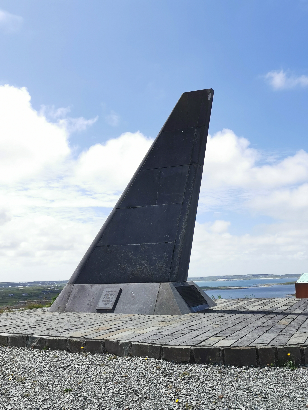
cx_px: 154
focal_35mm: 39
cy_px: 205
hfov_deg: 36.8
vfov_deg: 47.9
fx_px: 463
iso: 50
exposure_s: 1/3623
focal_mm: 5.56
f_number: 1.6
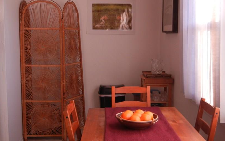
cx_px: 126
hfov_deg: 38.8
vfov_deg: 24.9
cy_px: 71
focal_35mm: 52
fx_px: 319
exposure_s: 1/45.7
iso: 160
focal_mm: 7.1
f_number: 3.7
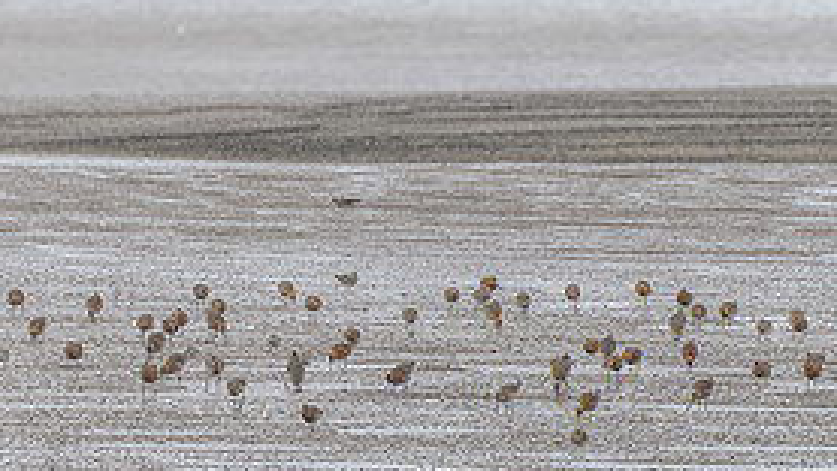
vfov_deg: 1.0
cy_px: 176
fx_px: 26396
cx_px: 613
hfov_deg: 1.8
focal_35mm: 1189
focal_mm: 400
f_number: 6.3
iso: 500
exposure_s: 1/1600
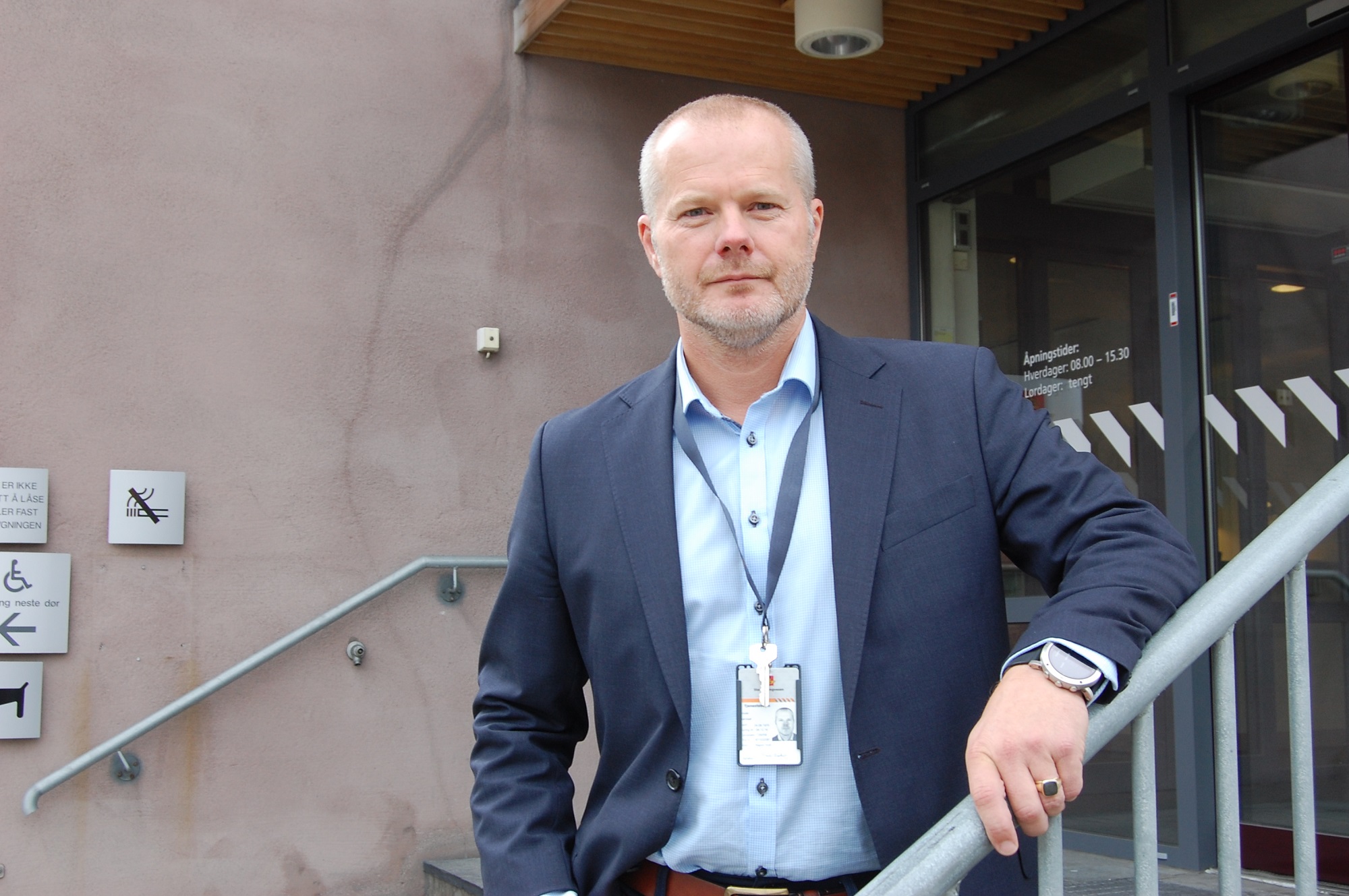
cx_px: 674
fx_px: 1684
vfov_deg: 29.8
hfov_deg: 43.6
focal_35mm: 45
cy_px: 448
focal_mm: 30
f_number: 8
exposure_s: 1/60
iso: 400
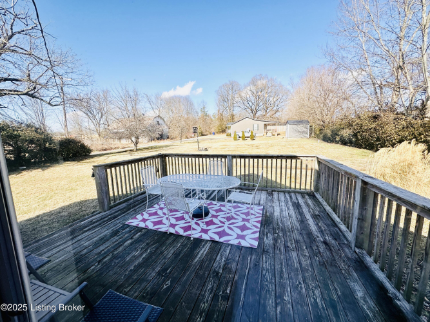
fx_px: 174
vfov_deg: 85.7
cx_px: 215
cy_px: 161
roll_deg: +1.6
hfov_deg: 102.1
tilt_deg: -8.2
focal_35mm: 14
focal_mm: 2.22
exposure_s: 1/812
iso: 40
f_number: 2.2
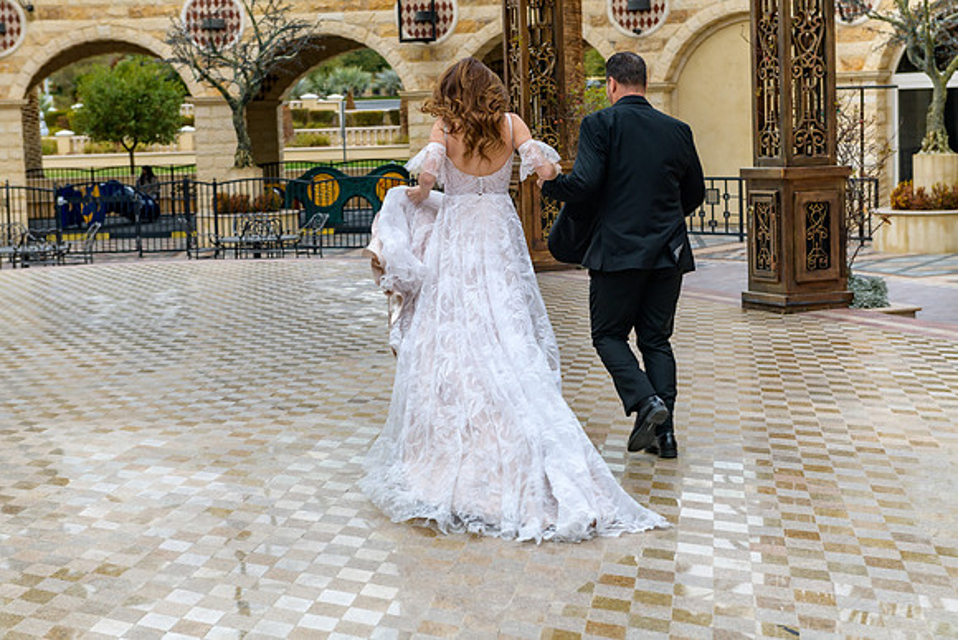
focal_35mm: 70
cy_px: 320
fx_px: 1863
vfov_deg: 19.5
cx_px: 479
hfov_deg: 28.8
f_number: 4.5
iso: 110
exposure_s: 1/250
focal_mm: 70
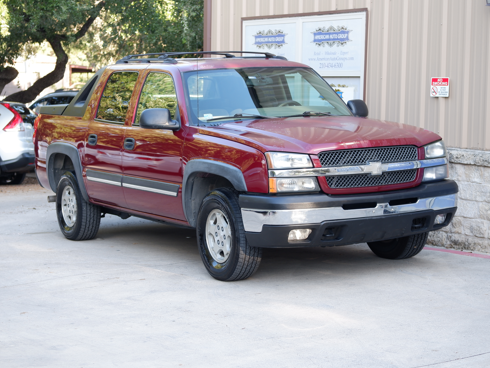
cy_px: 183
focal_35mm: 82
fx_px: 1161
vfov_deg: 18.0
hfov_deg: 23.8
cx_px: 220
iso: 200
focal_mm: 50
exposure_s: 1/140
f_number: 3.2
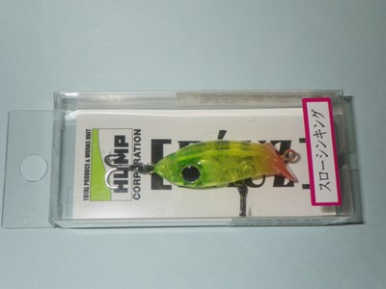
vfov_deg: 28.6
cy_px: 144
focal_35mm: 51
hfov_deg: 37.5
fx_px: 569
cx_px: 193
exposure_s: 1/60
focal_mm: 9.1
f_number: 5.3
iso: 160
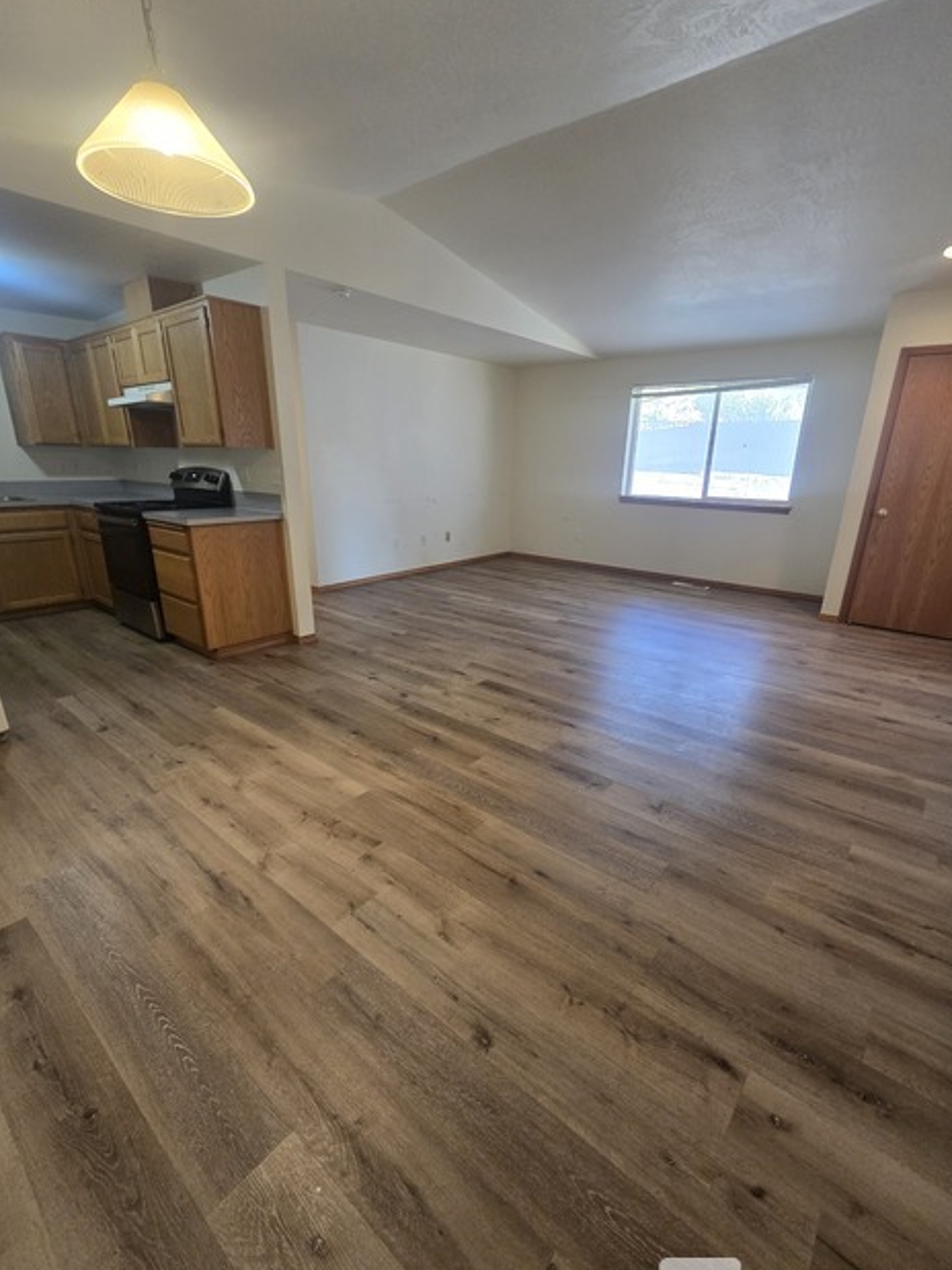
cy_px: 656
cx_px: 478
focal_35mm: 14
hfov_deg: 85.7
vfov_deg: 102.0
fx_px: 514
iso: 250
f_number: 2.2
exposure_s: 1/60
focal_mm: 2.2
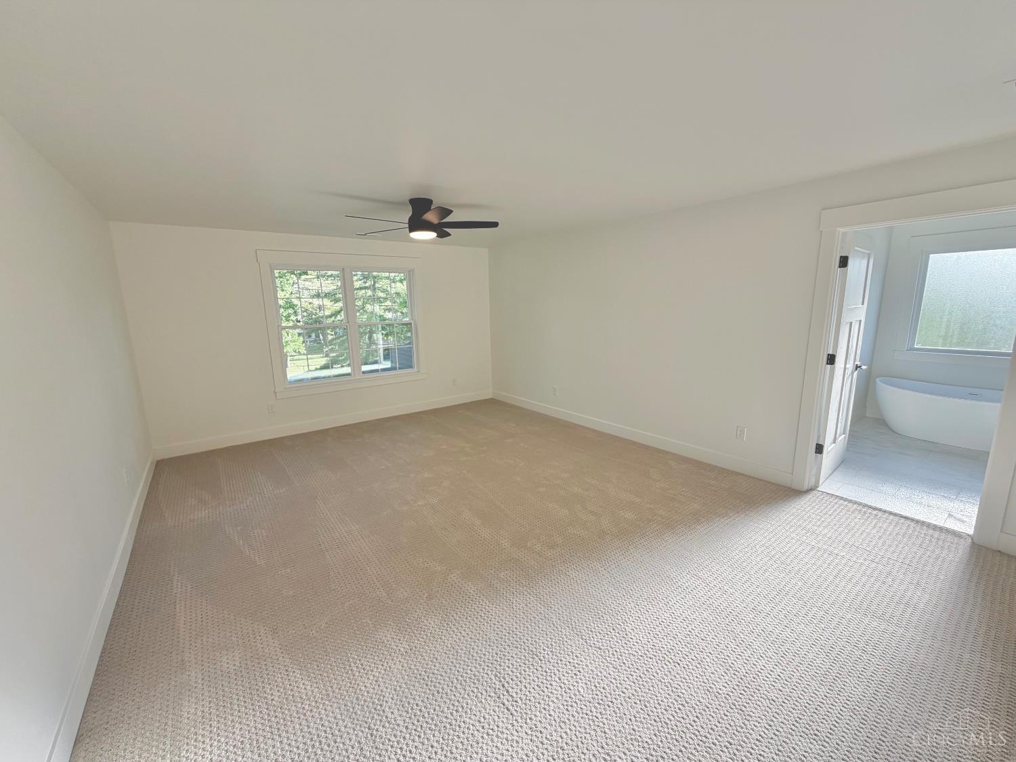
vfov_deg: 85.7
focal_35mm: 14
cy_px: 381
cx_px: 508
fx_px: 411
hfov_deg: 102.1
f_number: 2.2
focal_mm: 2.22
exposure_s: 1/129
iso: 40
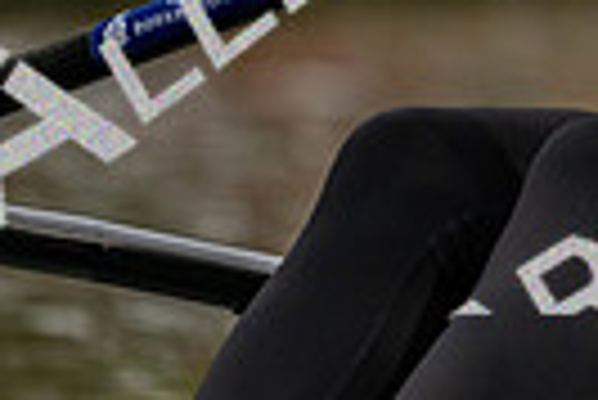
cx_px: 868
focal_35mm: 1745
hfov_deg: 1.2
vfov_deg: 0.8
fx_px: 29018
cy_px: -456
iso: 1400
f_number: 4.5
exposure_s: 1/2500
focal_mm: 400
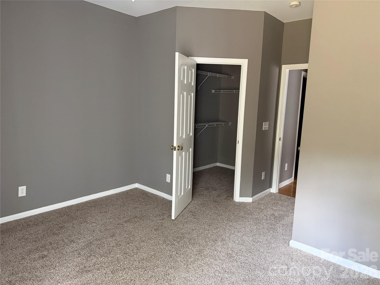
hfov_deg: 71.6
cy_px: 142
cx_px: 190
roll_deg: -0.8
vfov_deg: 56.8
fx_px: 263
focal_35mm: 24
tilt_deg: -8.3
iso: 500
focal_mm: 6.76
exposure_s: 1/60
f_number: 1.78
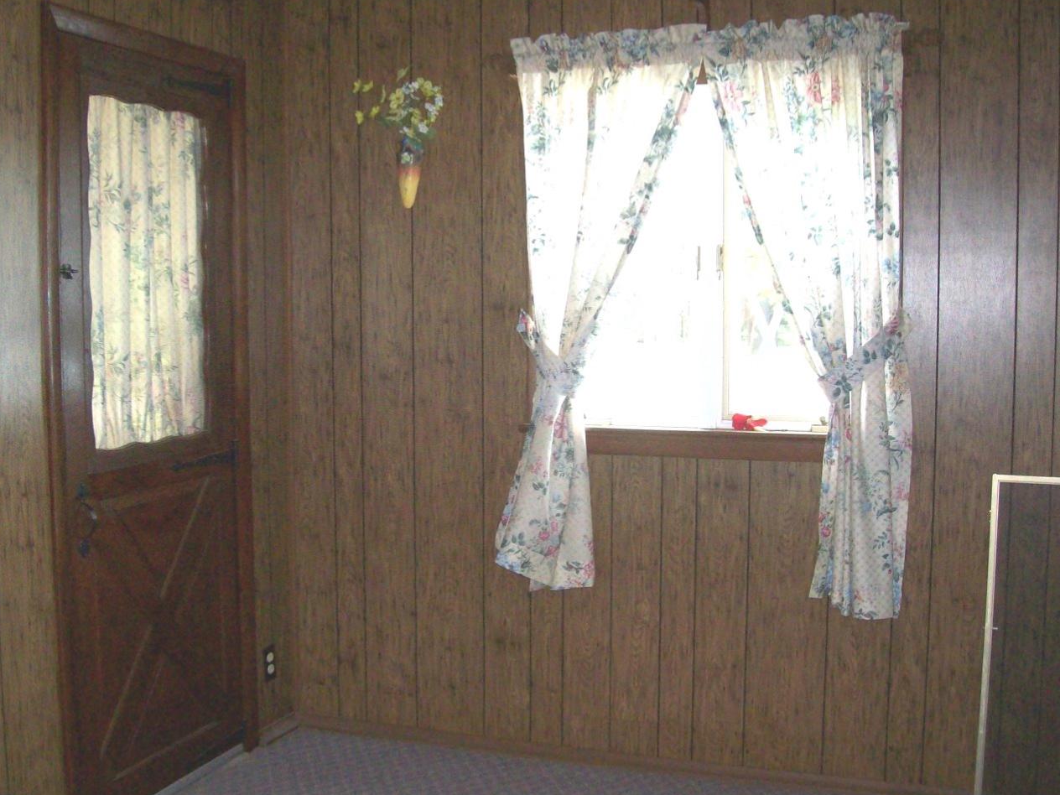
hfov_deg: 45.7
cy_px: 392
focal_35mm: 41
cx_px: 470
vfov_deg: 35.1
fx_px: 1255
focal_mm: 6
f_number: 2.7
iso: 200
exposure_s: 1/64
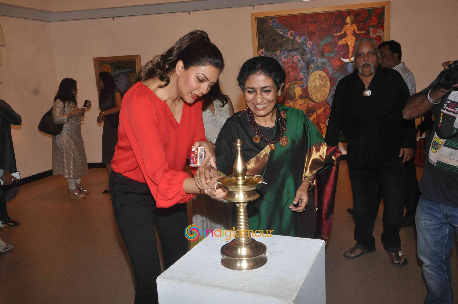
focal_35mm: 33
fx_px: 419
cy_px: 152
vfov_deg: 39.9
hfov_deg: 57.3
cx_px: 229
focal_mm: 22
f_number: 10
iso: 800
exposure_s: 1/160
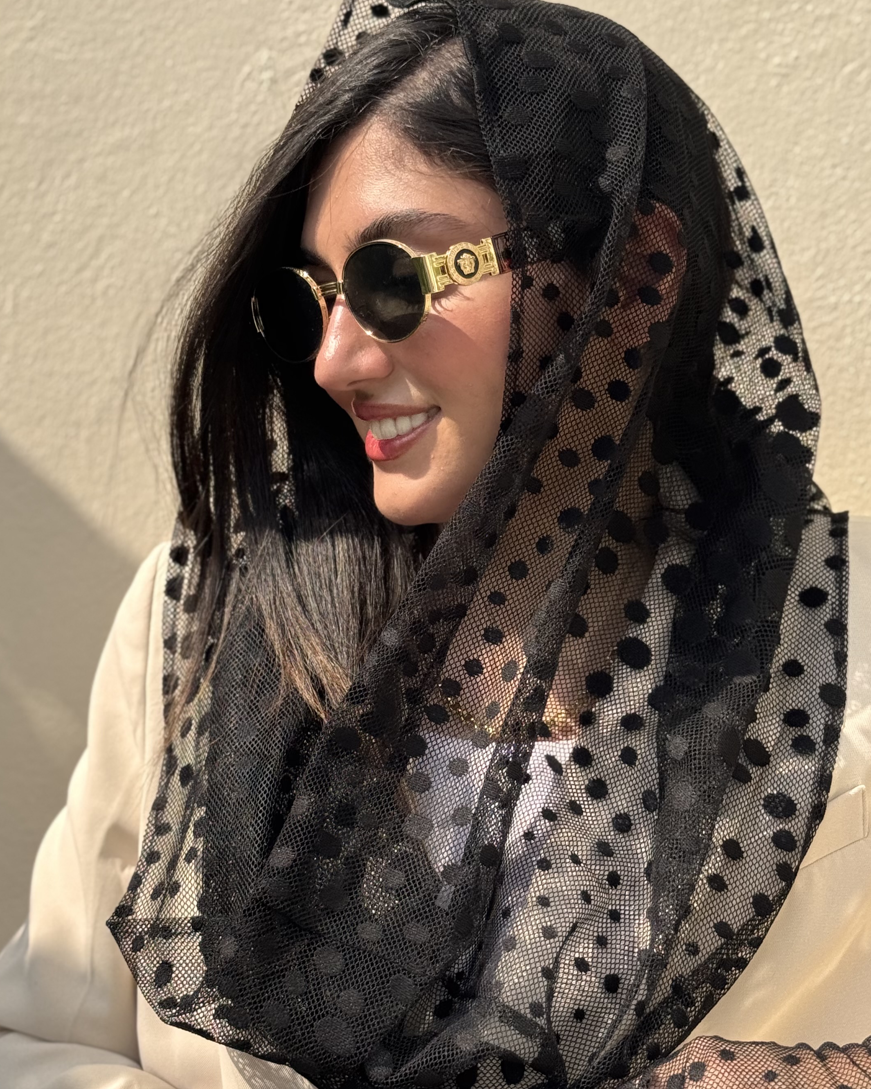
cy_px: 584
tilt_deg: -8.0
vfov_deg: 26.8
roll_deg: -2.9
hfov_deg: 21.6
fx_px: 2288
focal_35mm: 71
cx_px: 463
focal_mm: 6.76
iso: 64
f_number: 1.78
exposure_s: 1/4310
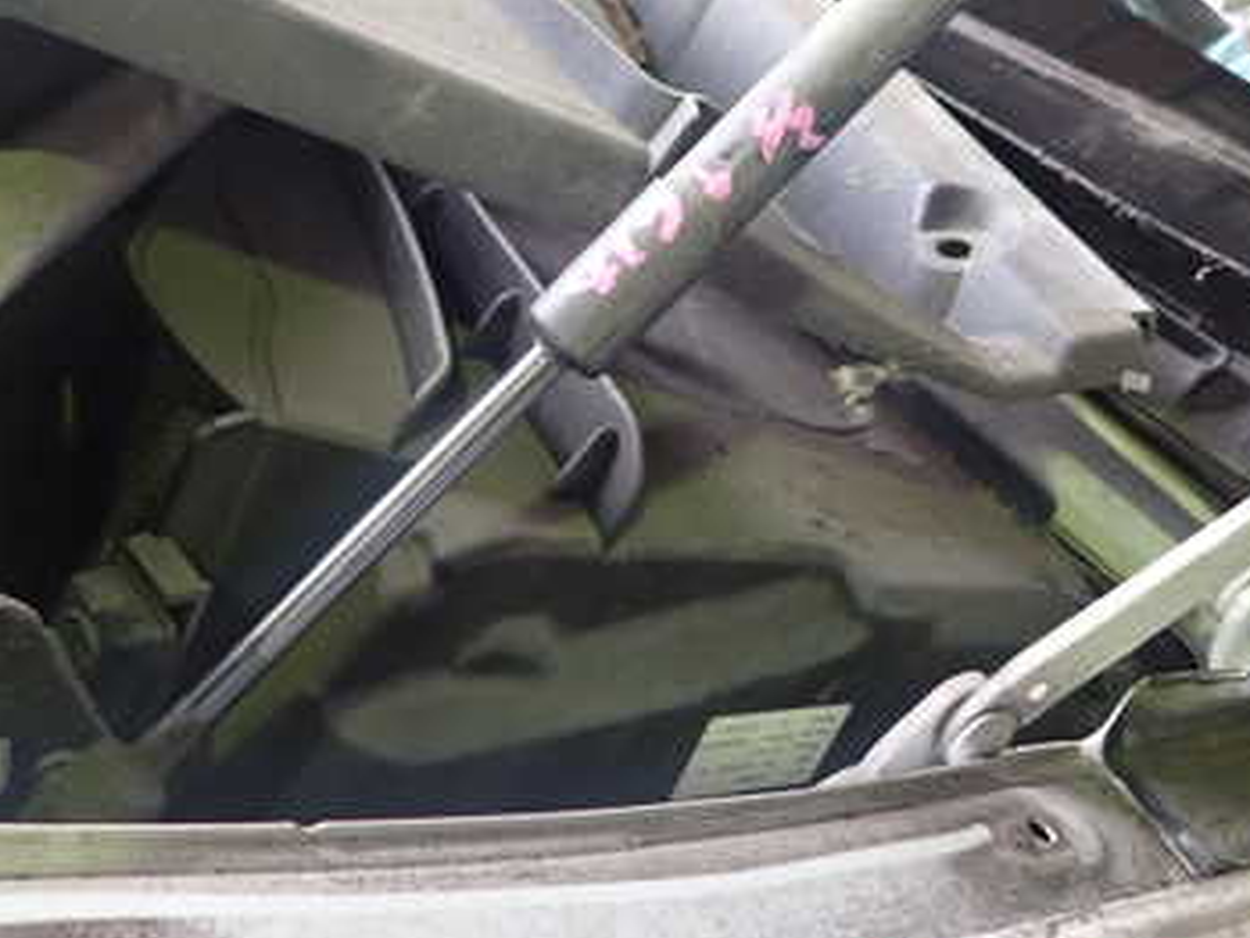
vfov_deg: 32.9
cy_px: 226
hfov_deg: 43.8
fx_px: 1553
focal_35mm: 43
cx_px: 602
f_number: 2
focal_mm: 4.5
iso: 250
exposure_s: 1/30
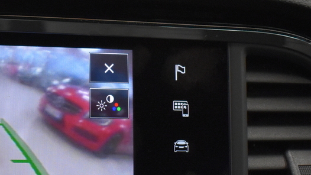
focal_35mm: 102
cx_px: -63
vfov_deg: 11.9
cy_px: 144
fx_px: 838
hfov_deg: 19.8
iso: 1800
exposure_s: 1/60
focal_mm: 21
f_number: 3.8
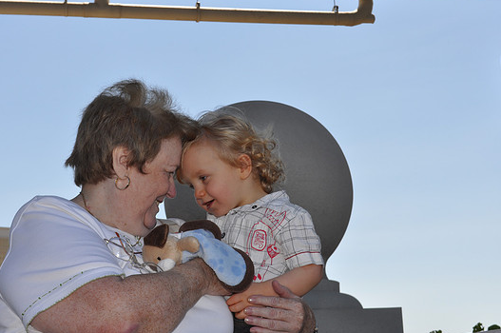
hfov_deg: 30.5
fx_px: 917
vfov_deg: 20.6
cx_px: 244
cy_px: 154
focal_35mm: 66
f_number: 13
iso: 200
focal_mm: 40
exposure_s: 1/200
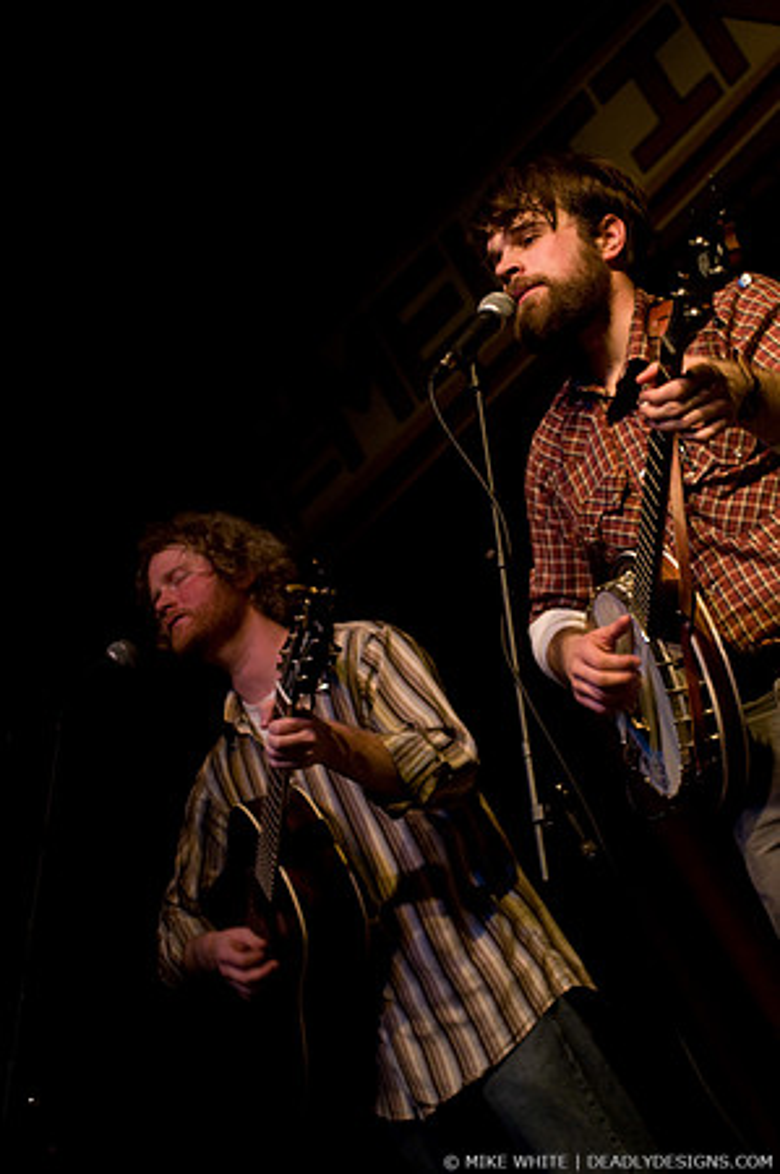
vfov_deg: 23.4
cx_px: 390
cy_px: 587
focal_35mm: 87
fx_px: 2834
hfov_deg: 15.7
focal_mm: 58
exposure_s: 1/50
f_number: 2.8
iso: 800
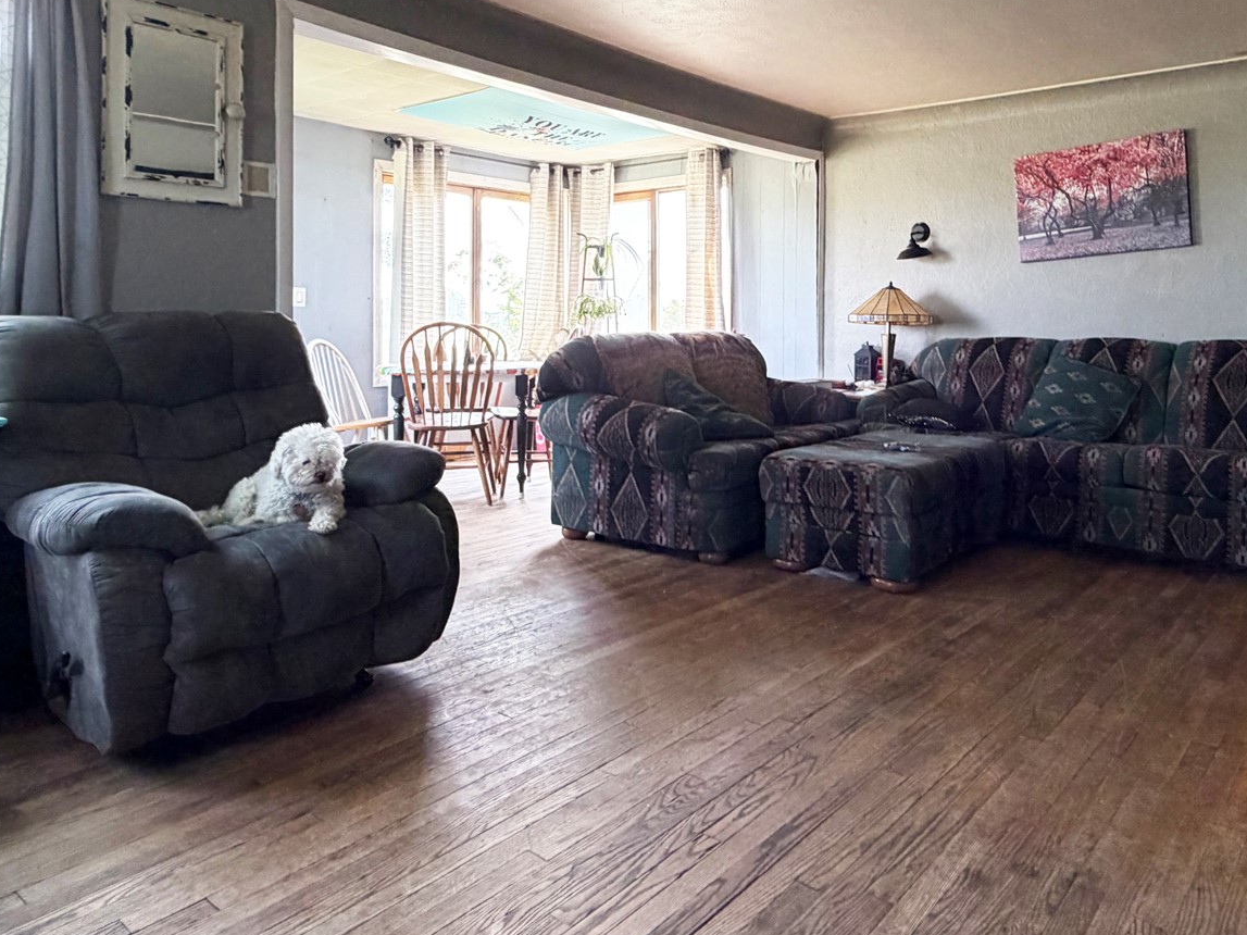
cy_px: 315
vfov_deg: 53.8
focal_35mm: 25
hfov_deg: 68.5
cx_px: 768
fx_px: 901
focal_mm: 2.22
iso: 320
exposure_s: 1/91
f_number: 2.2
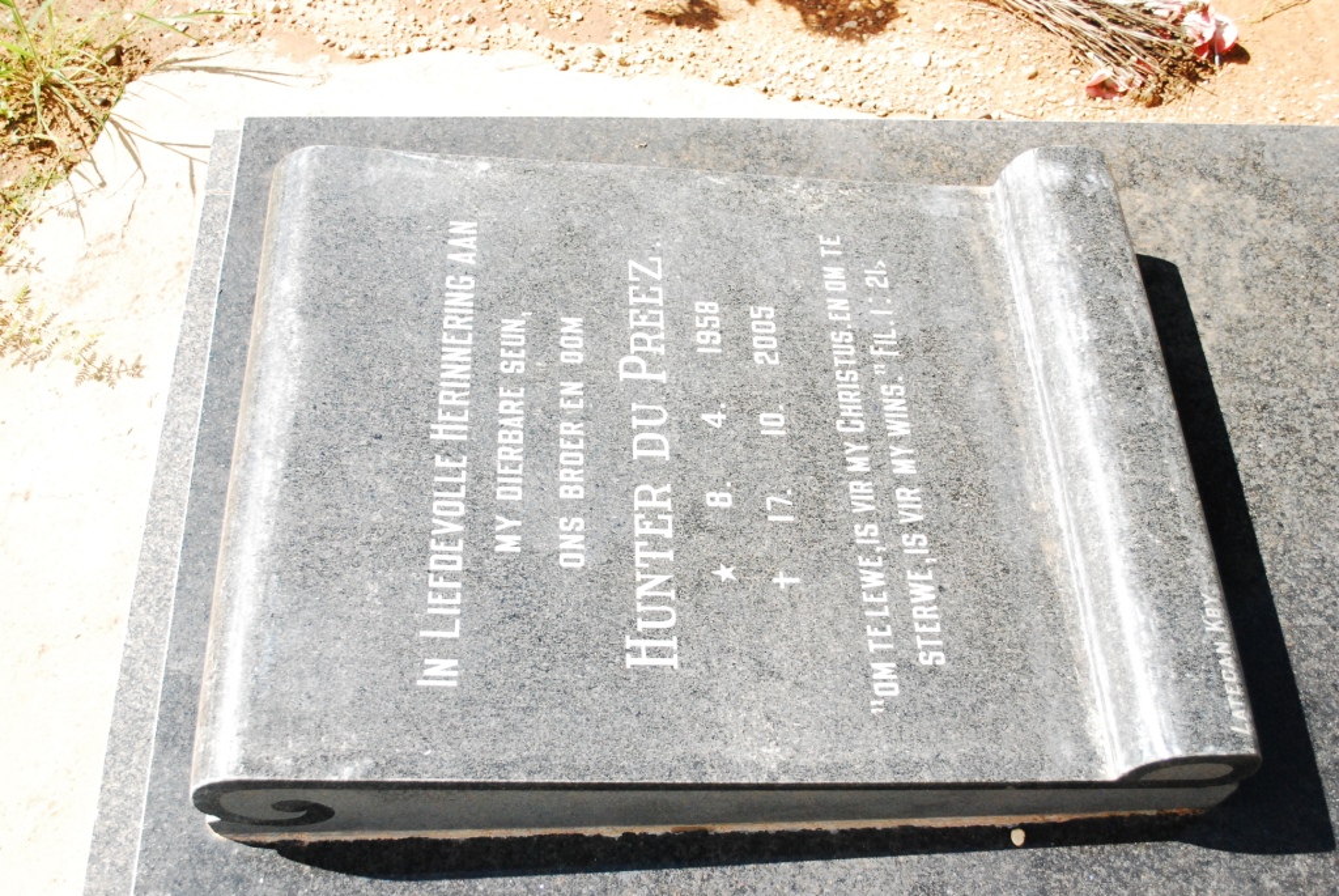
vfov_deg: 37.0
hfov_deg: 53.1
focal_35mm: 36
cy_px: 448
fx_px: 1340
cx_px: 670
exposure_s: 1/4000
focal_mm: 24
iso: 1600
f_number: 4.2
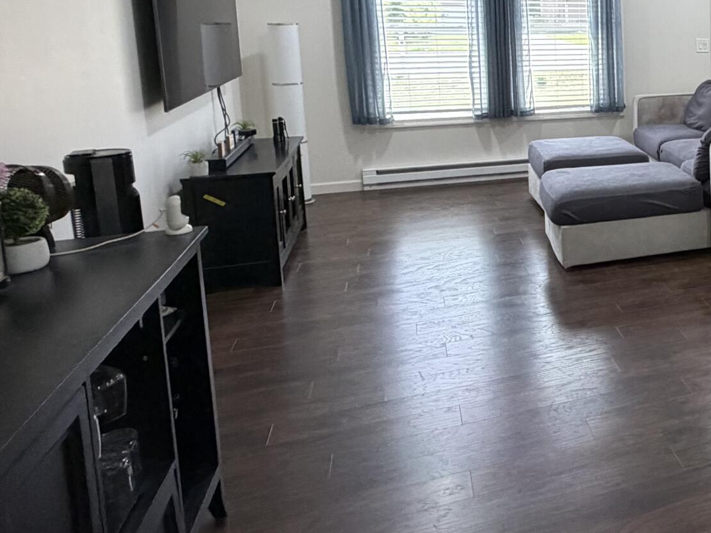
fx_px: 781
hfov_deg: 38.5
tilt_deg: -7.7
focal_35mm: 38
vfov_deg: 36.7
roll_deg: +0.2
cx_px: 820
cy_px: 121
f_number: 2.2
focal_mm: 2.22
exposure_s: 1/101
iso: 320
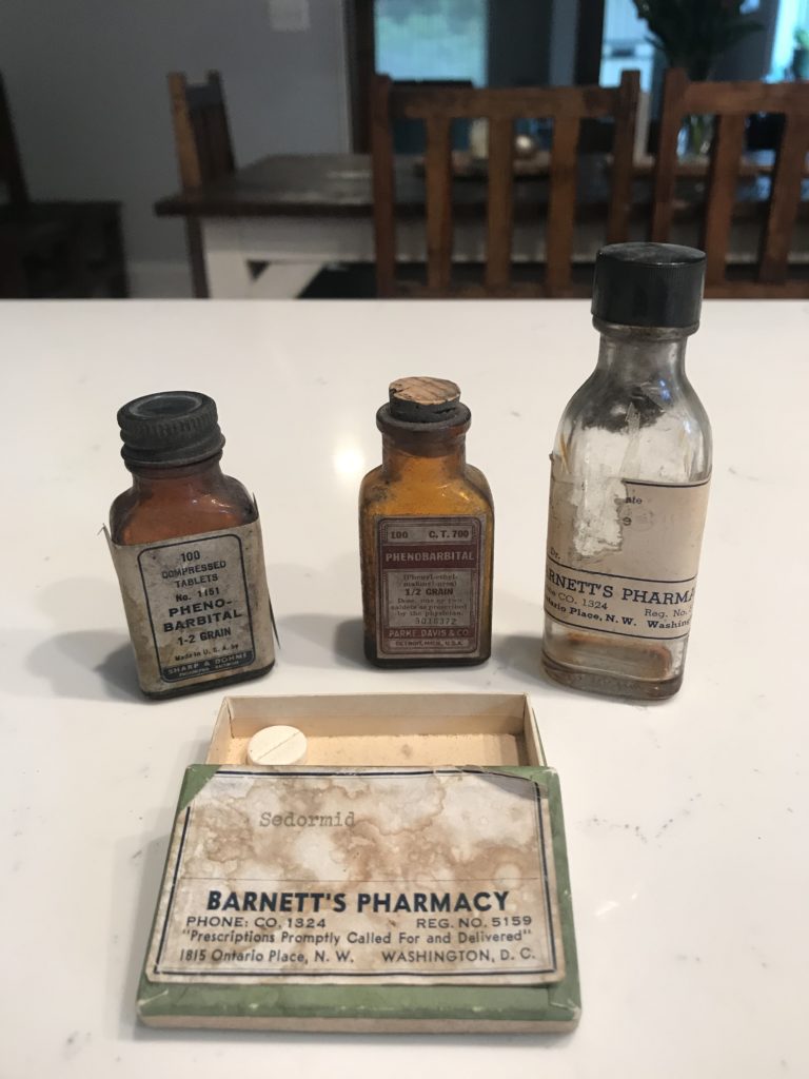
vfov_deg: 63.4
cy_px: 540
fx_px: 873
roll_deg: +1.0
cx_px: 404
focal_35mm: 28
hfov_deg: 49.7
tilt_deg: -27.5
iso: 40
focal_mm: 3.99
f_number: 1.8
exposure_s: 1/24
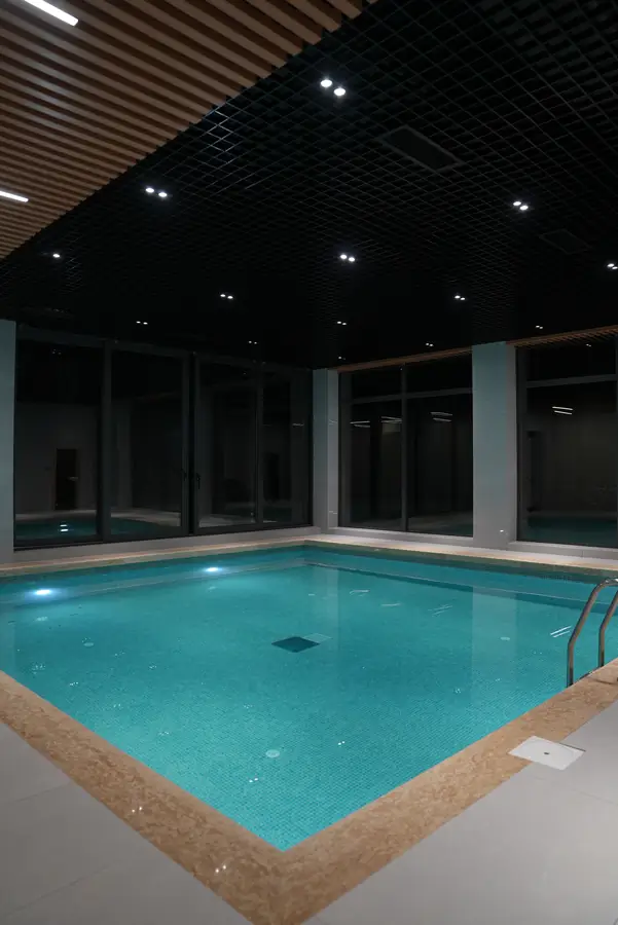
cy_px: 462
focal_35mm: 24
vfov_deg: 73.7
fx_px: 617
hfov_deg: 53.2
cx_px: 309
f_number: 2.8
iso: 320
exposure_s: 1/100
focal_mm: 24
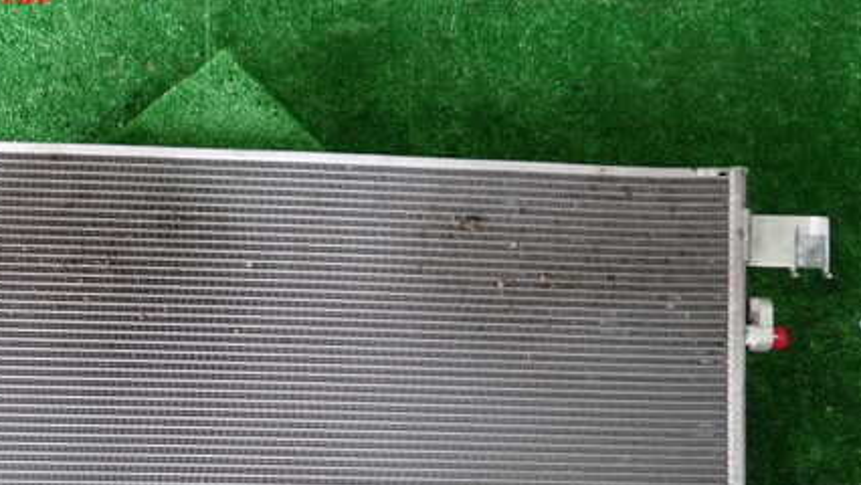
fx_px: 1051
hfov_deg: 43.9
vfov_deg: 25.3
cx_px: 285
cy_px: 420
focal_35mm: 46
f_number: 2.3
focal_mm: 5.4
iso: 400
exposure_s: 1/30
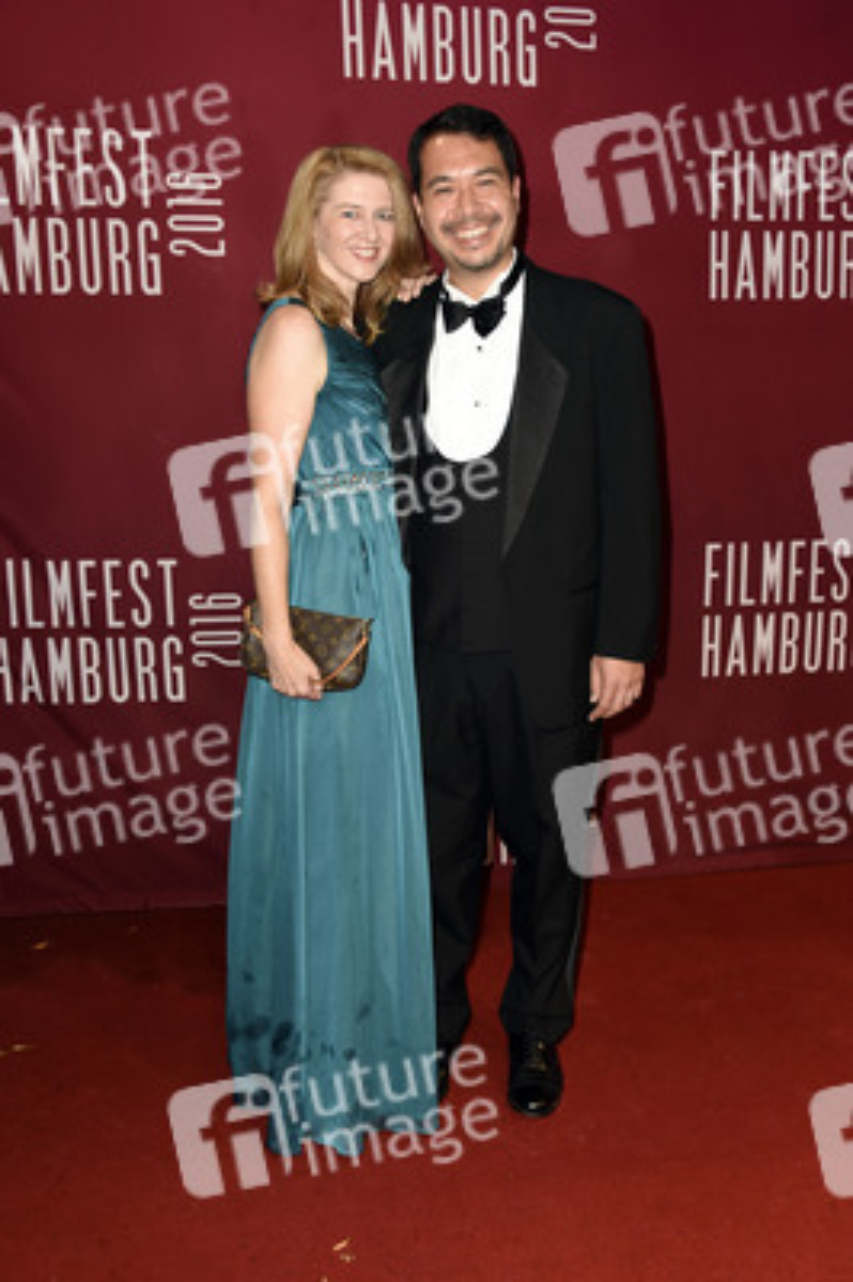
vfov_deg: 50.7
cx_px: 426
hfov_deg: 35.0
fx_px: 1353
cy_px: 641
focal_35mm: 38
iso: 800
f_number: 5.6
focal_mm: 38
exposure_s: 1/320
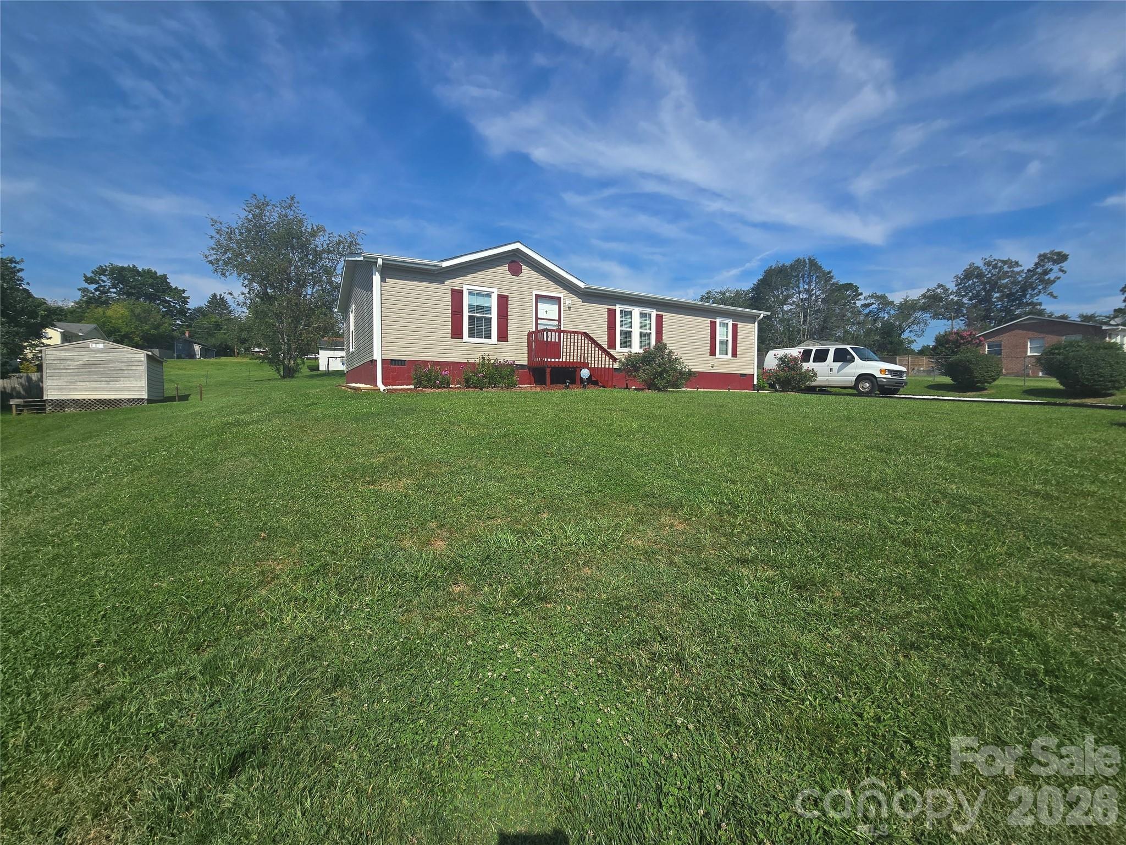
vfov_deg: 89.9
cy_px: 422
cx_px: 563
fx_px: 423
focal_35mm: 13
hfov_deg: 106.2
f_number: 2.2
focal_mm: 2.2
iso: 50
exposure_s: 1/2752
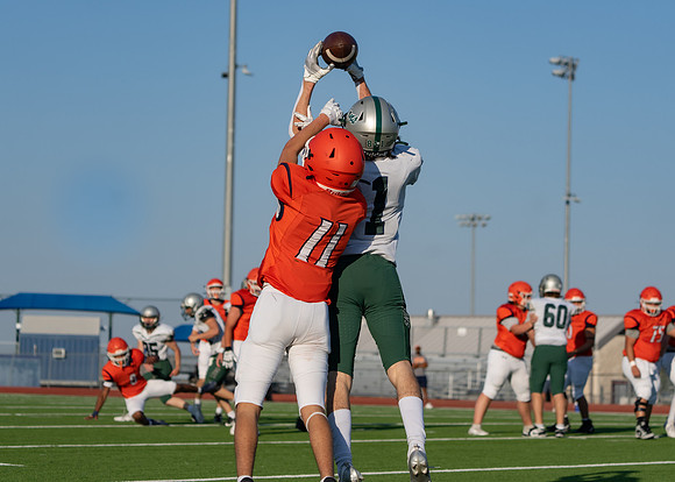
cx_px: 337
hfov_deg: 17.5
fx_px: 2195
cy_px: 221
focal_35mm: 115
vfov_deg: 12.5
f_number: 4.5
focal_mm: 100
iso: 125
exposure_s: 1/1250
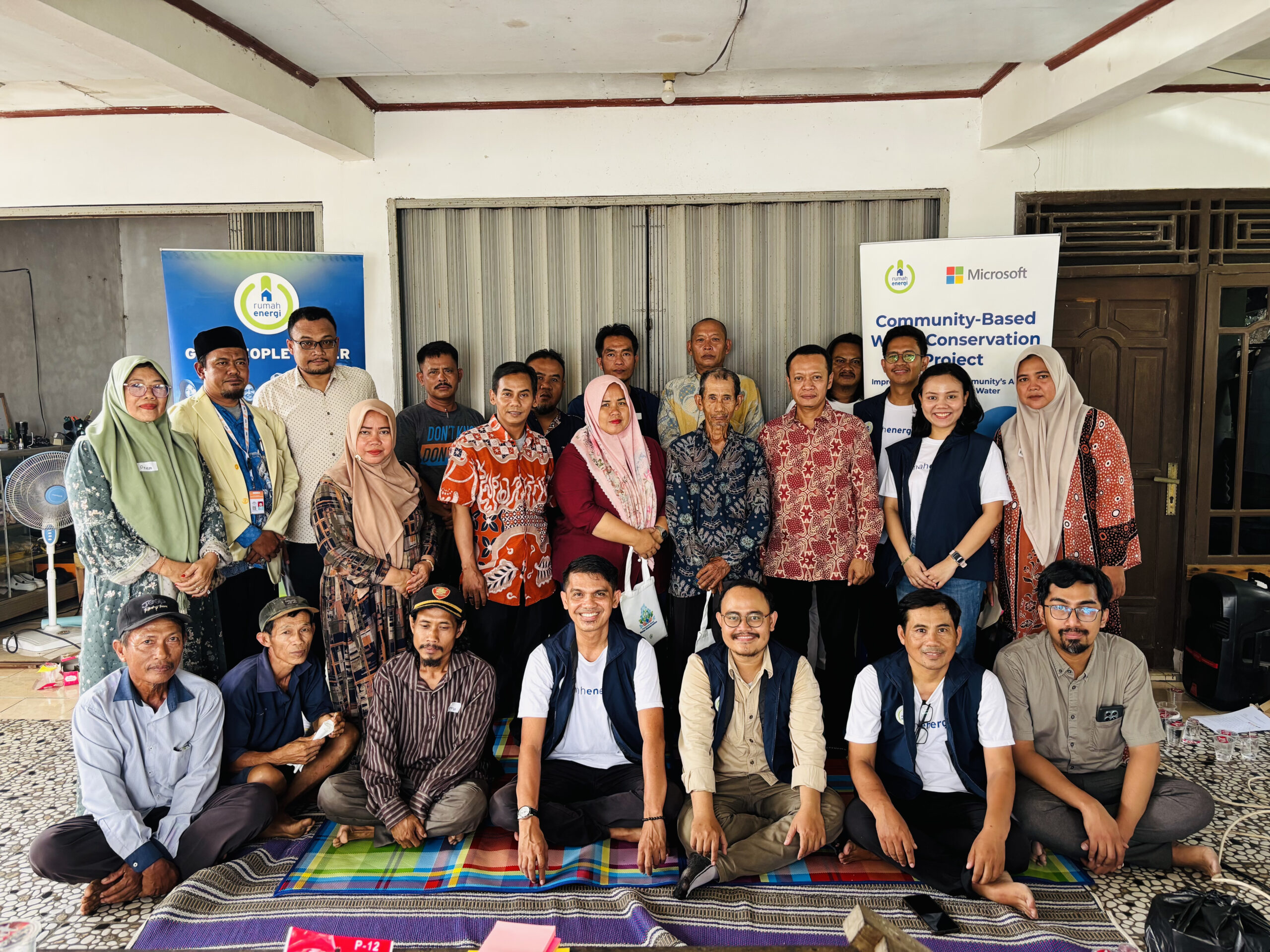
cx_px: 635
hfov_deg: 67.3
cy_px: 476
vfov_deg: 53.1
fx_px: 954
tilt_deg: -5.4
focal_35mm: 26
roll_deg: +0.2
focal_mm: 5.96
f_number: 1.6
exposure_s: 1/97
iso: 125
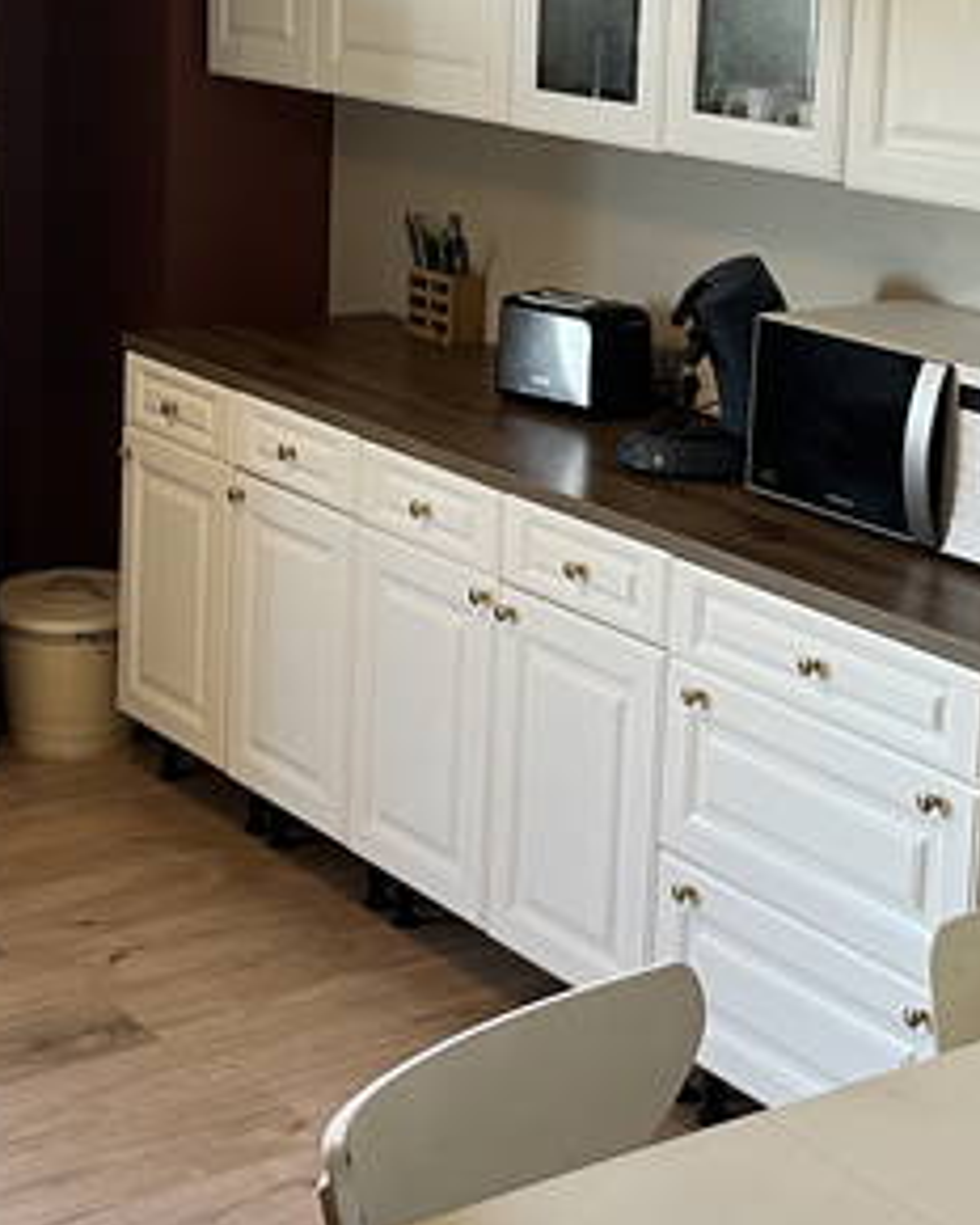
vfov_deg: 27.1
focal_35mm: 69
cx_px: 596
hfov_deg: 22.1
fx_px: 2502
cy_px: 291
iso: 80
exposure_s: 1/50
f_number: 1.6
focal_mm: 5.1
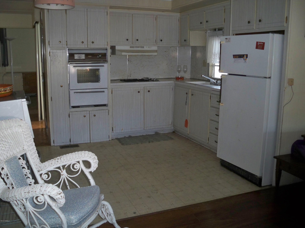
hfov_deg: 52.6
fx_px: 308
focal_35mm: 35
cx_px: 152
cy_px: 114
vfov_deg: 40.7
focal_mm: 6.3
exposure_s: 1/60
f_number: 3.1
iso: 250
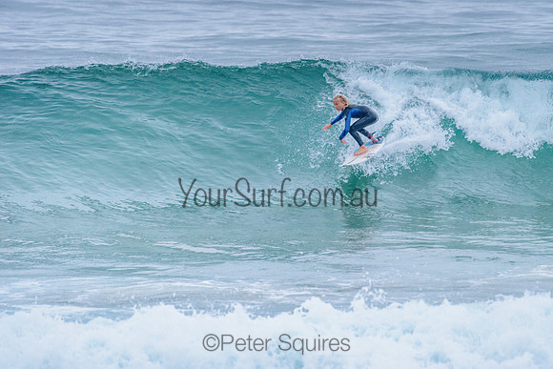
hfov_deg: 3.4
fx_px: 9416
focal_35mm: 613
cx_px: 339
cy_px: 143
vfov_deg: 2.2
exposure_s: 1/2000
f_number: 5.6
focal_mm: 500
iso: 2200
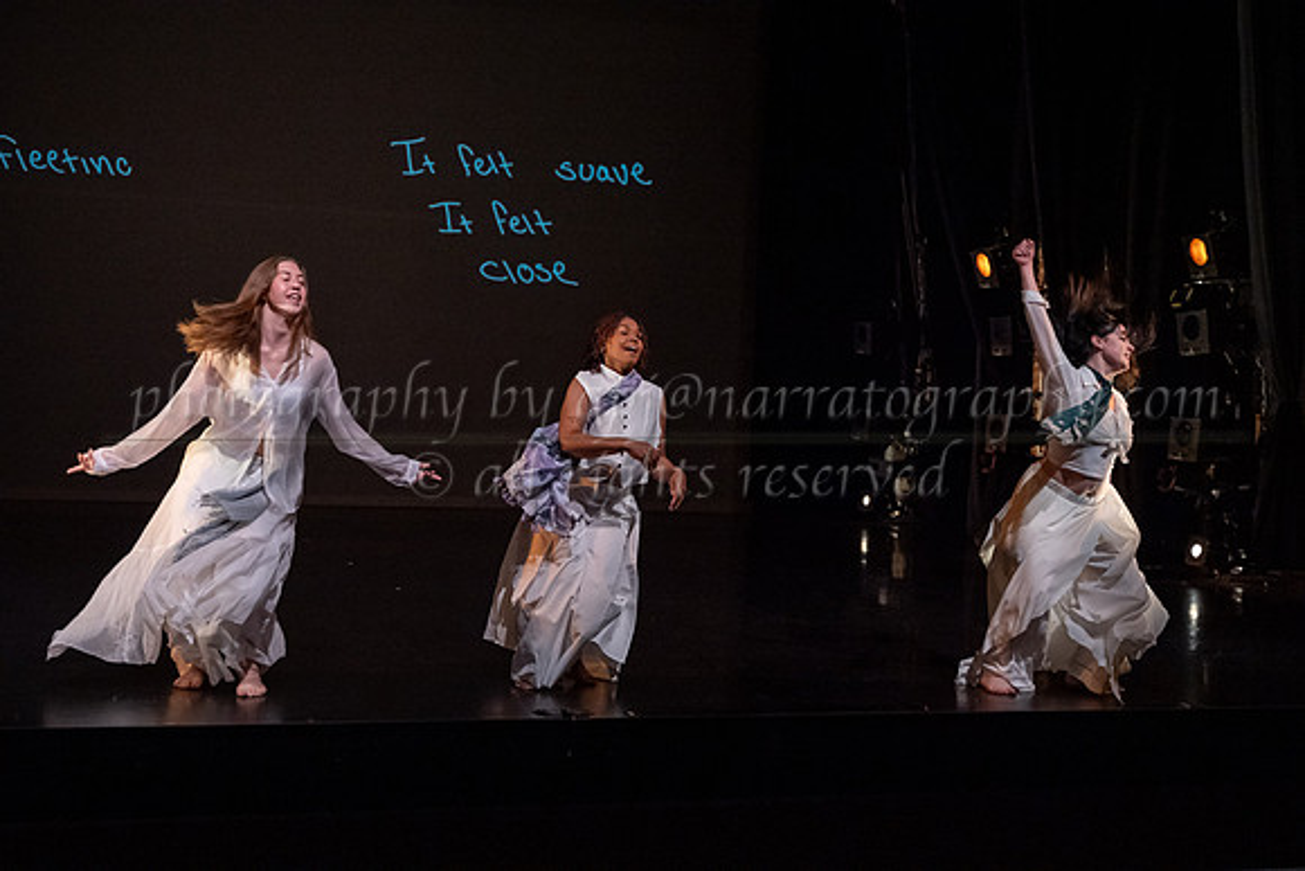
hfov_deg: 38.2
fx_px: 1885
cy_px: 436
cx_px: 652
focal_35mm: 52
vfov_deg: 26.0
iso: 4000
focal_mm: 52
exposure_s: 1/400
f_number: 3.5
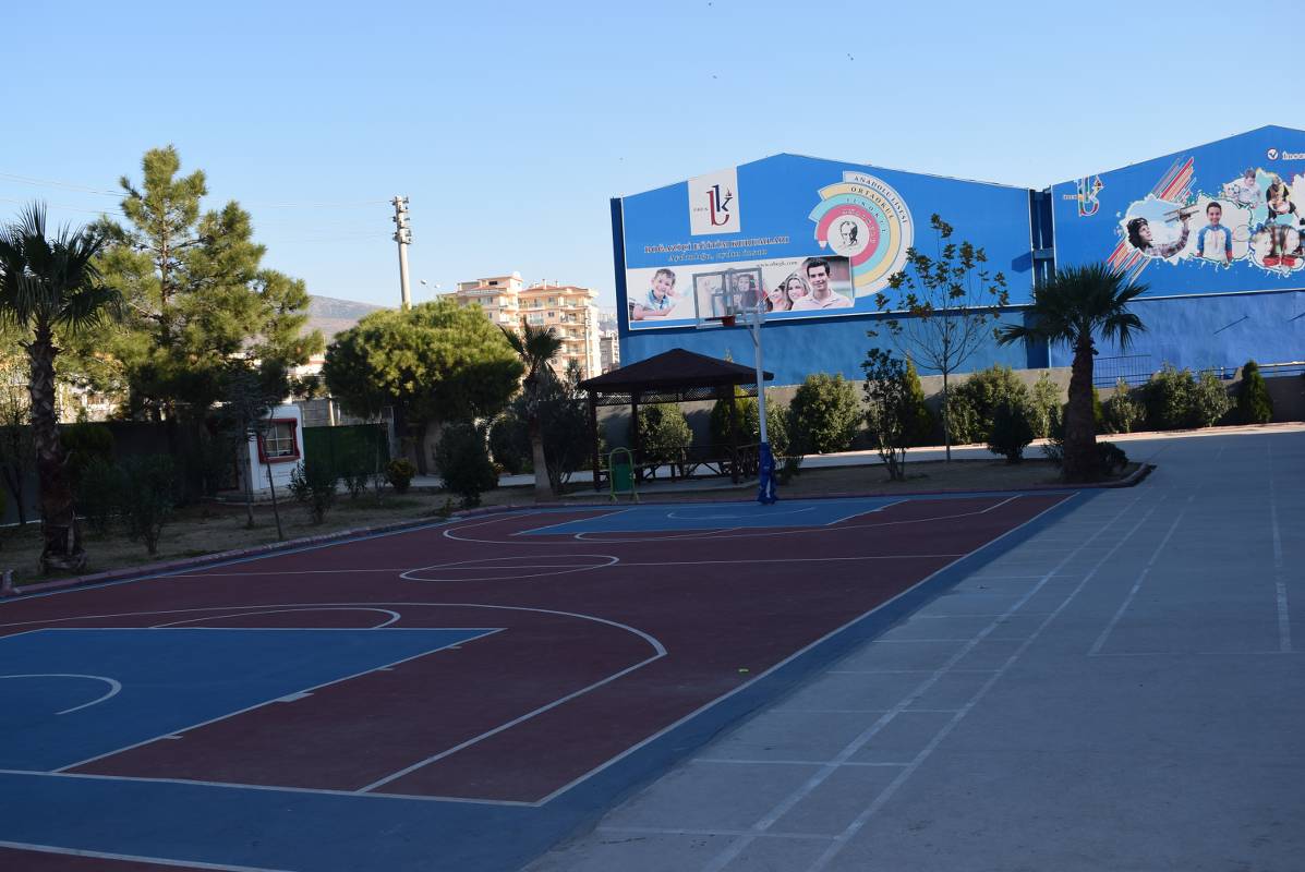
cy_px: 436
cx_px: 652
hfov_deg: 51.3
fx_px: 1360
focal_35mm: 38
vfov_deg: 35.5
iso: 100
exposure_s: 1/160
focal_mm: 25
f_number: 6.3
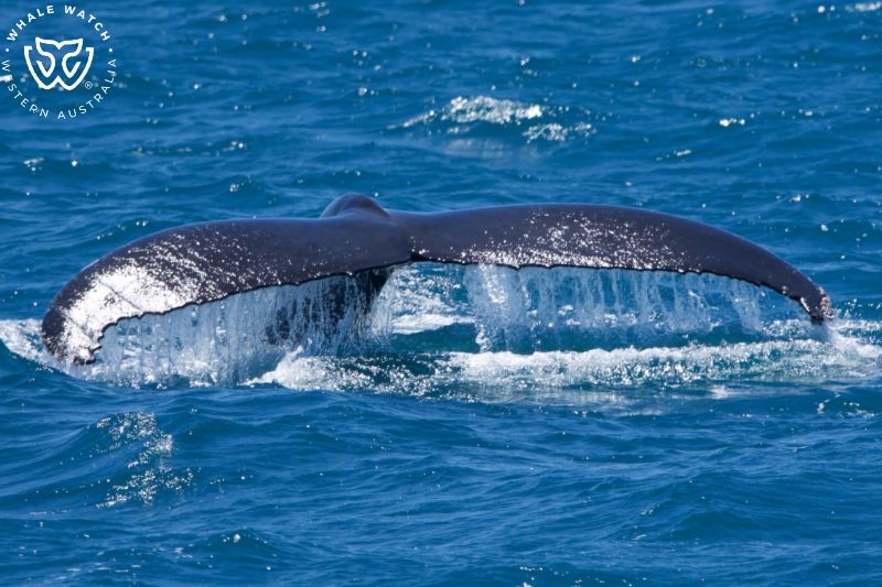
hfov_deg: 3.9
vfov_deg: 2.6
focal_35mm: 524
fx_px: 12835
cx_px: 441
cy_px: 294
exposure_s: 1/3200
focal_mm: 524
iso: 1000
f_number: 8
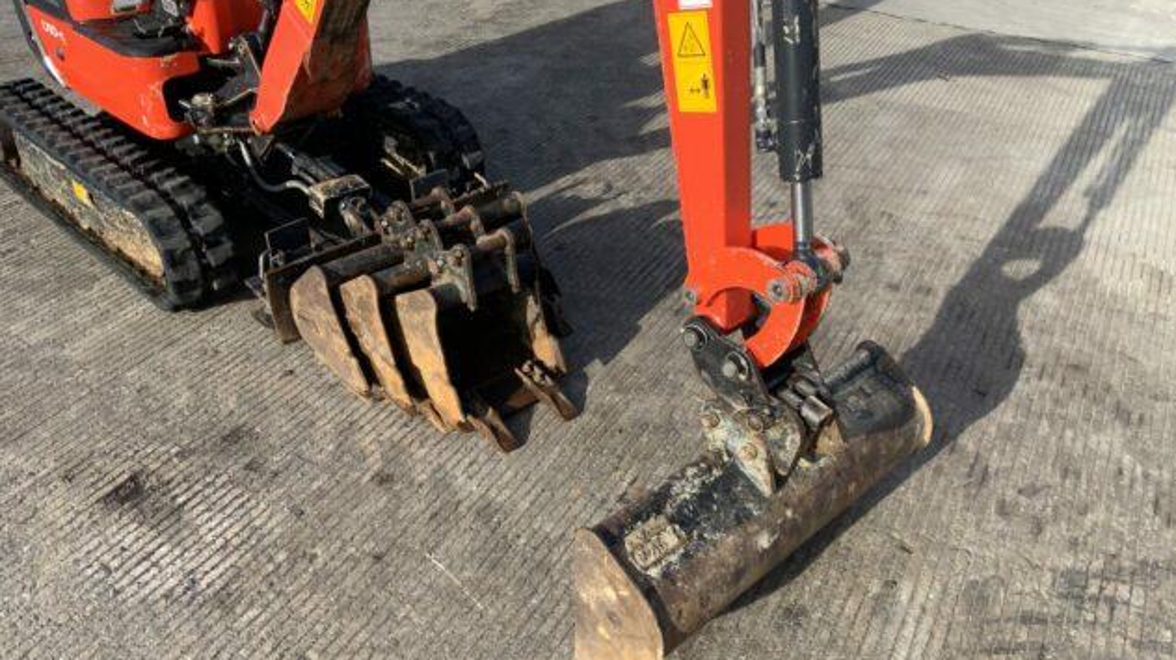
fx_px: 998
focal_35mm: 32
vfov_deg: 36.6
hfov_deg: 61.0
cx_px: 594
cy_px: 379
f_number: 1.8
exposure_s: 1/898
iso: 16
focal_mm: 3
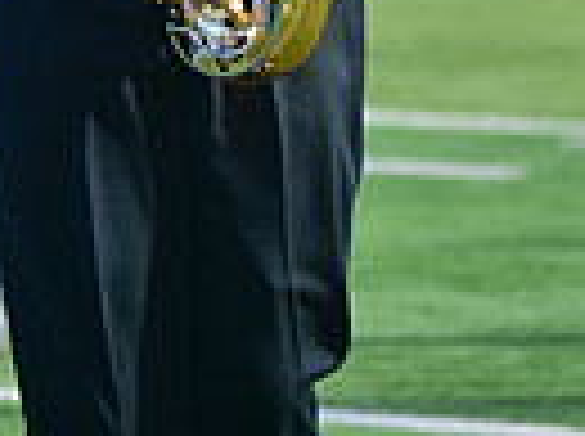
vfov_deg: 1.9
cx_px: 119
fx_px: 13478
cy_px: -458
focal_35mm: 799
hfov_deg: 2.5
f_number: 5.6
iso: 125
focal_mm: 240
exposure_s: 1/640
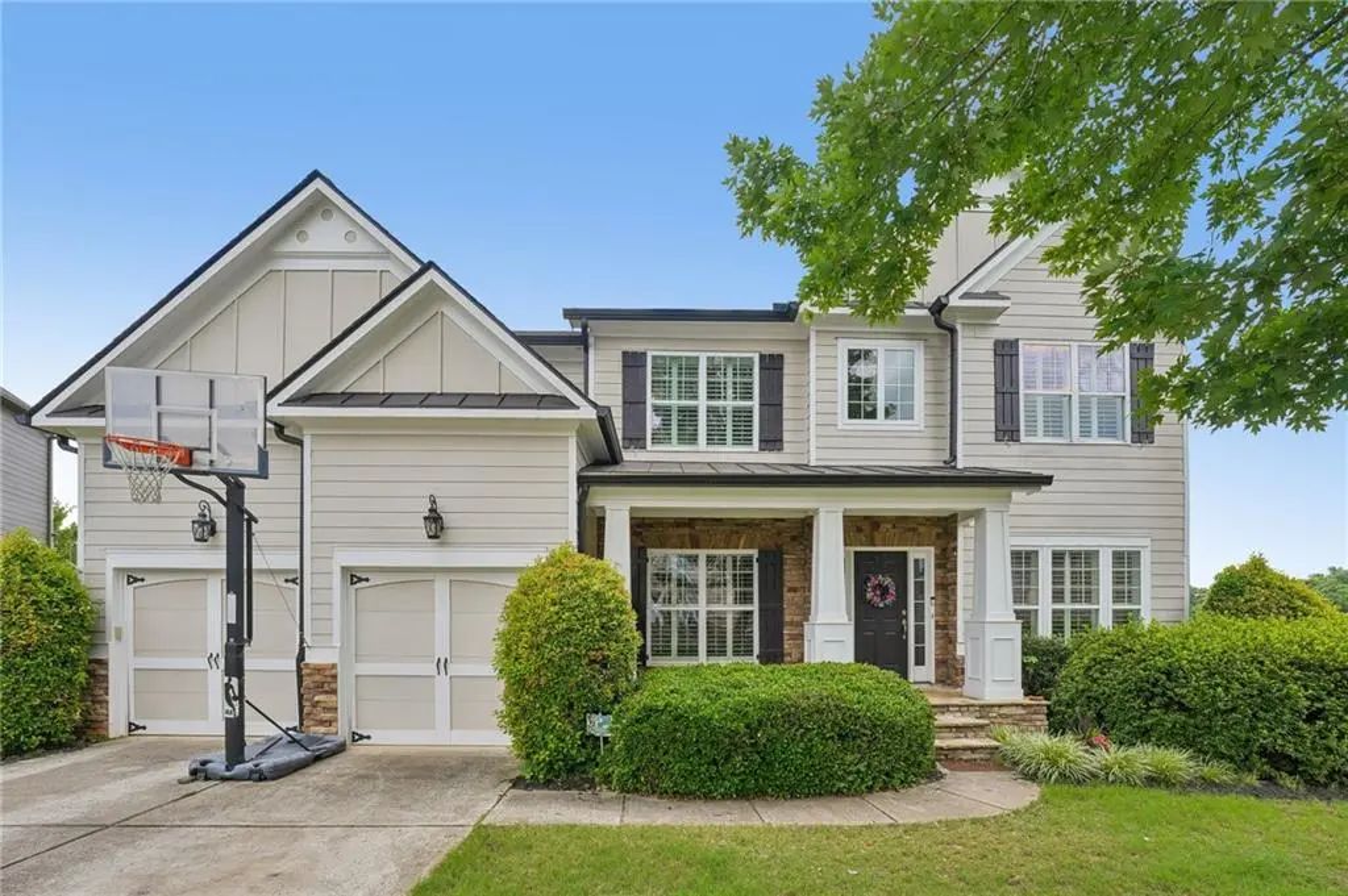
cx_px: 674
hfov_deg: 104.3
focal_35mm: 14
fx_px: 524
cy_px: 448
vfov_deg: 81.1
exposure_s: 1/160
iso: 100
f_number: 8
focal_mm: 14
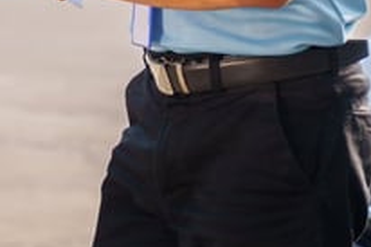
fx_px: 3655
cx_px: -245
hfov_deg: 5.7
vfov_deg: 3.8
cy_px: -163
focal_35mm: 355
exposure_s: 1/800
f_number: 2.8
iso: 100
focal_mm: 61
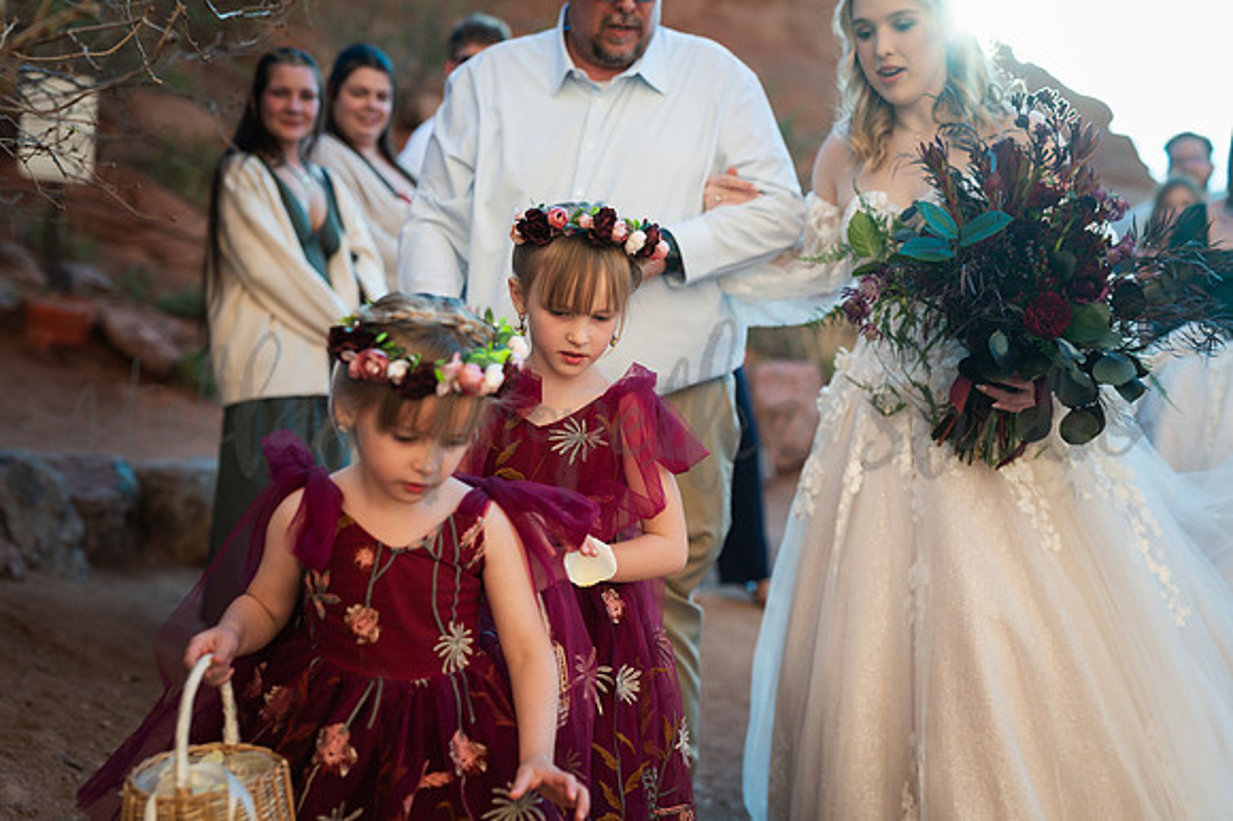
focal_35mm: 50
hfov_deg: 39.6
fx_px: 1711
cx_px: 616
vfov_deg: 27.0
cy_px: 410
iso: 125
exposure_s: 1/800
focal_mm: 50
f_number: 2.5
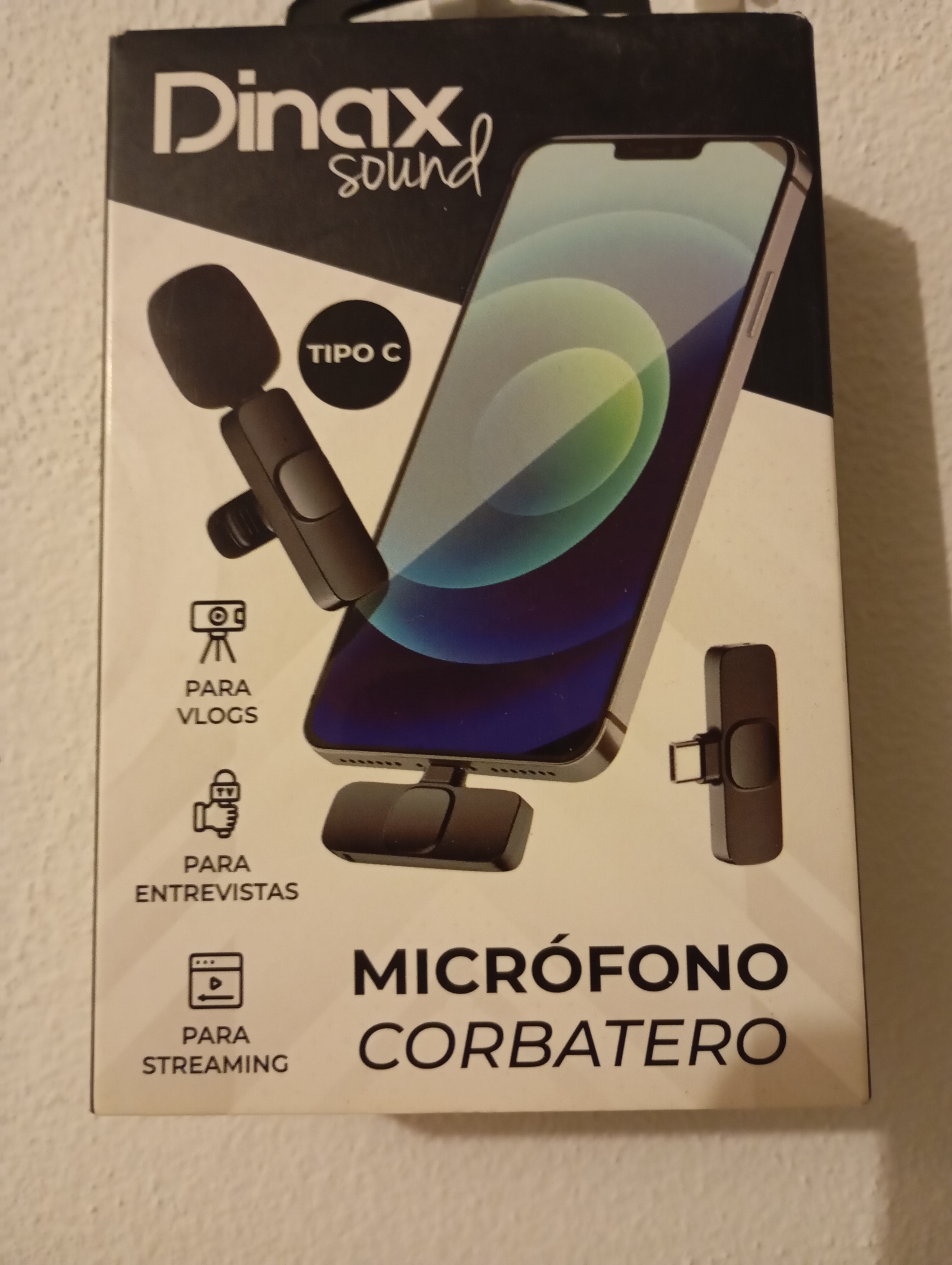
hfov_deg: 49.9
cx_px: 476
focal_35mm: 28
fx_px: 1024
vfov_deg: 63.4
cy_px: 632
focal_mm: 4.27
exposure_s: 1/20
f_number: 1.8
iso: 3308
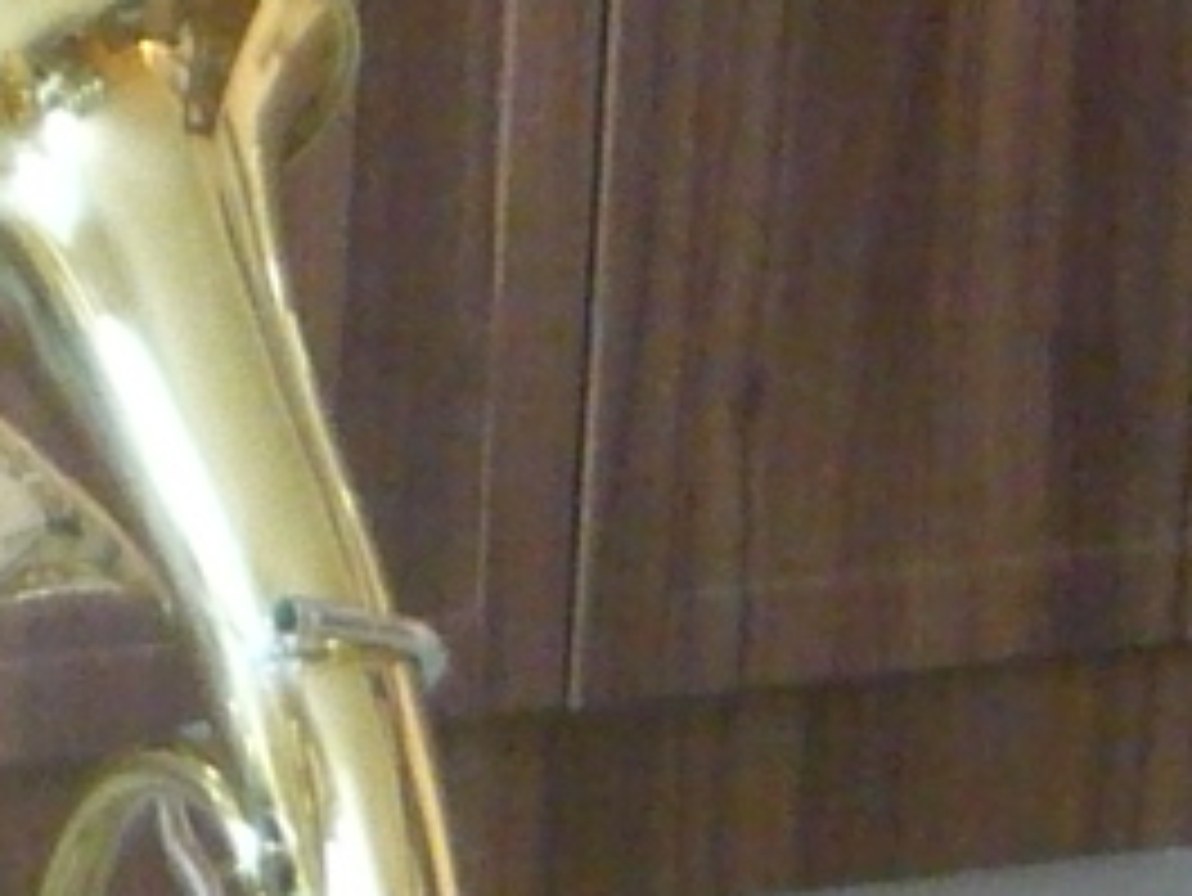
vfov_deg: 5.8
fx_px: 8785
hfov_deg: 7.2
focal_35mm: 255
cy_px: -459
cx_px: -1808
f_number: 2.8
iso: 400
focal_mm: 5.5
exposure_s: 1/13
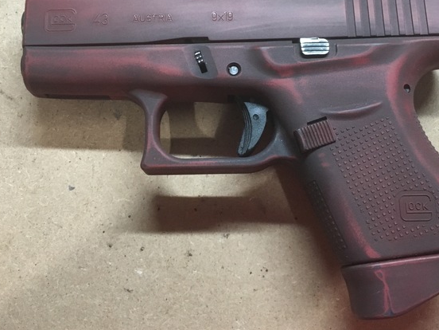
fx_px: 533
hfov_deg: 44.8
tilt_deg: -82.4
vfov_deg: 34.1
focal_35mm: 42
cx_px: 230
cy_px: 112
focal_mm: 4.15
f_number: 2.2
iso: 200
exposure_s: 1/30
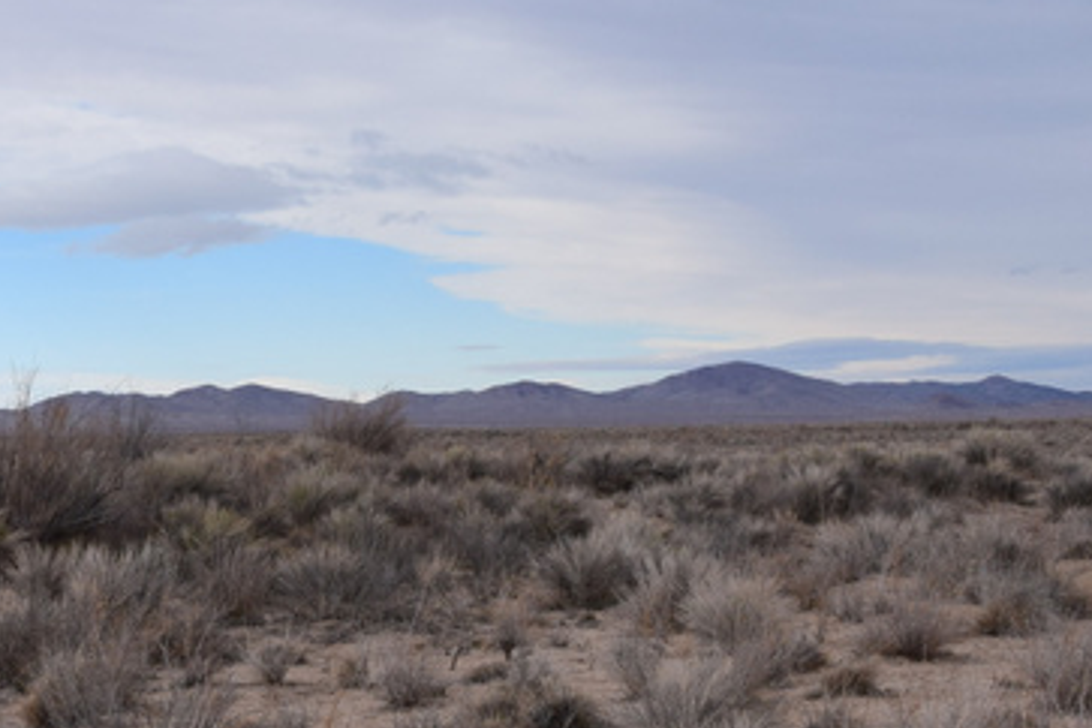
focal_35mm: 93
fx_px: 2821
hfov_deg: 21.9
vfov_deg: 14.7
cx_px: 505
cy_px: 396
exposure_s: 1/500
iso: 400
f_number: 11
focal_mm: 22
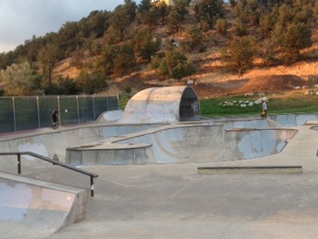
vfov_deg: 26.6
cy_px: 110
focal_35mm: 55
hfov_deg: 34.2
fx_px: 505
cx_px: 238
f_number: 2.4
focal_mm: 4.12
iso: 64
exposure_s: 1/60
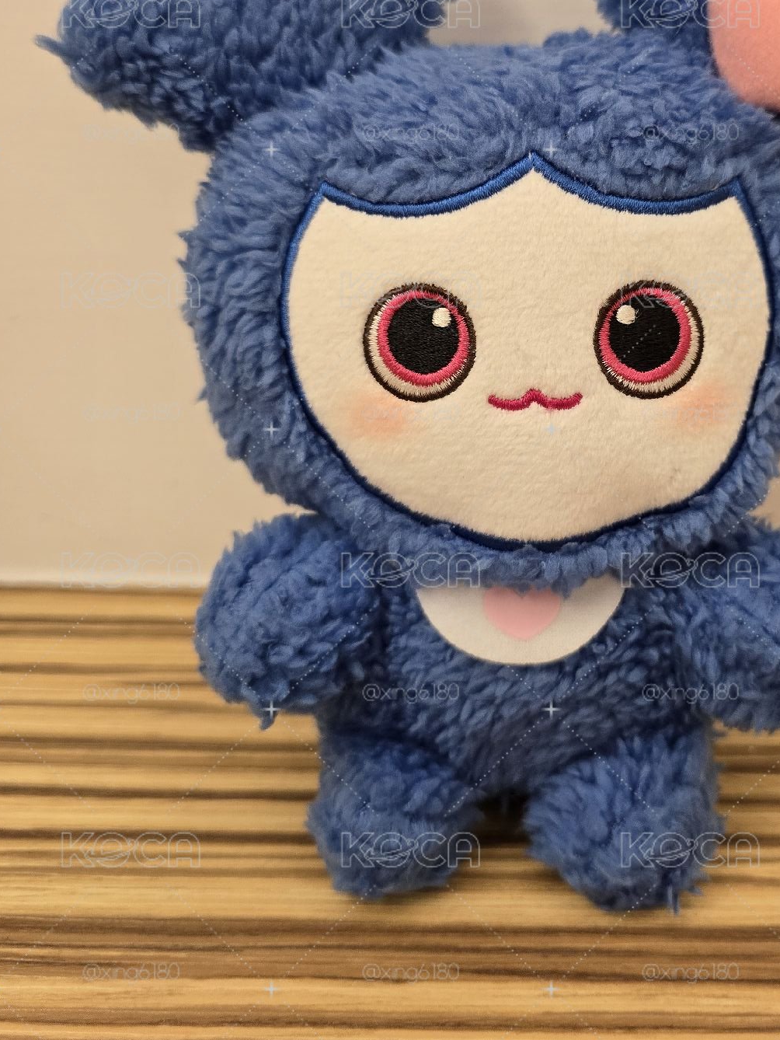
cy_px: 336
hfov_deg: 42.1
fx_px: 991
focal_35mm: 33
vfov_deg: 54.1
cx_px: 551
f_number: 1.7
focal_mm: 6.3
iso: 500
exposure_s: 1/120
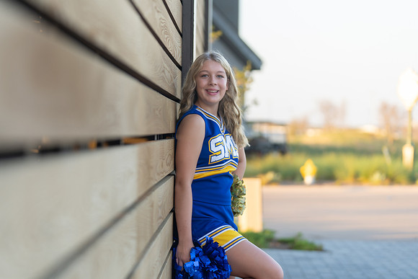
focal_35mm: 100
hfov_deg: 20.4
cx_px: 209
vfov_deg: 13.7
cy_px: 140
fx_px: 1164
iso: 250
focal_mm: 98
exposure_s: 1/320
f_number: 2.8
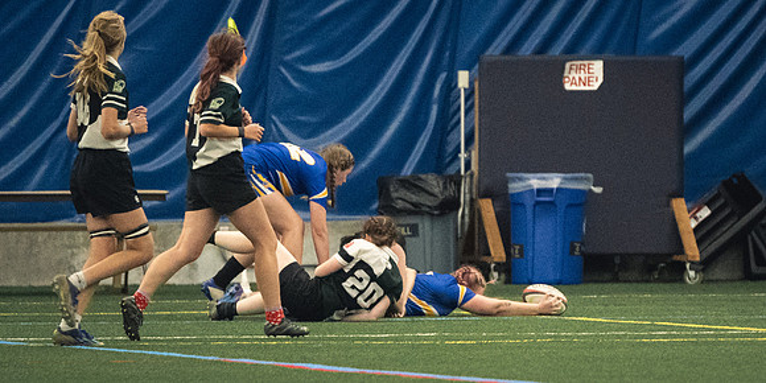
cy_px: 382
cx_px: 628
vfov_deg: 2.1
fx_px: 10458
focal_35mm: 528
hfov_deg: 4.2
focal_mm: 200
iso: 10000
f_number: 2.8
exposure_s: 1/500
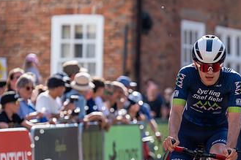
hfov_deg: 6.9
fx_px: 2001
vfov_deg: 4.6
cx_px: 227
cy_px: 125
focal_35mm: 299
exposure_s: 1/1000
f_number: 3.5
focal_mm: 156
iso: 200
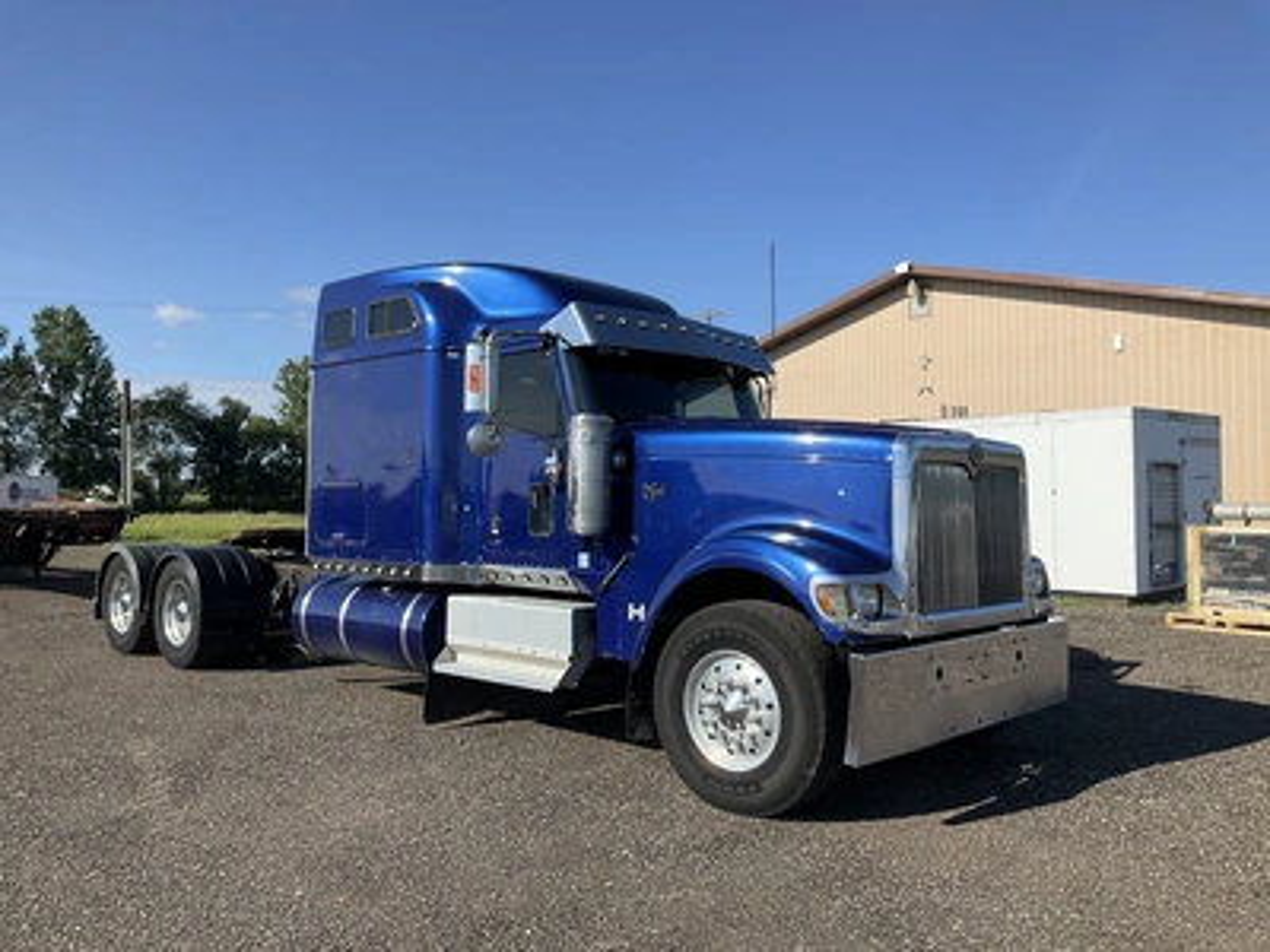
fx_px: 1064
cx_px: 635
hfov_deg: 61.7
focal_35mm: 29
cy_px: 476
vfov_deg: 48.2
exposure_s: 1/1786
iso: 25
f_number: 1.8
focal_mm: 3
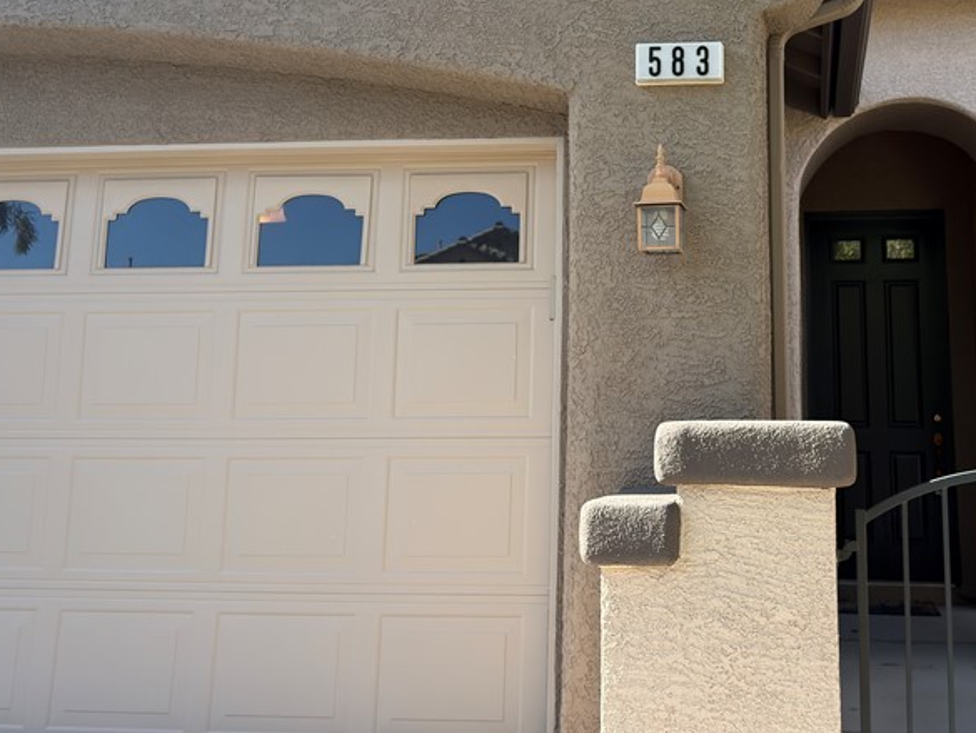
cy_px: 235
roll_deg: -0.1
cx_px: 676
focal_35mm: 42
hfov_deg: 43.9
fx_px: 1184
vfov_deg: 34.0
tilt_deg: +9.8
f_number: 1.78
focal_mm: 6.76
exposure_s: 1/1449
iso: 80
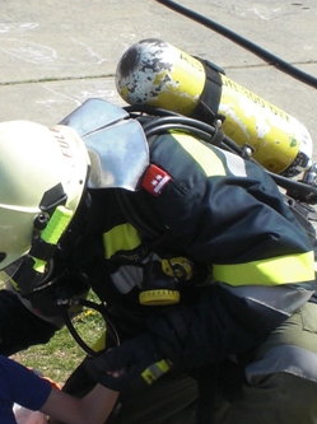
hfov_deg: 12.3
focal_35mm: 117
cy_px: 215
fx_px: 1431
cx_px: -92
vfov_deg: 16.8
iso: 64
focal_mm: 6.3
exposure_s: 1/200
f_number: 5.6
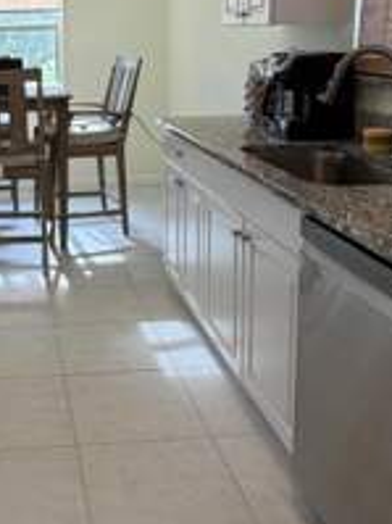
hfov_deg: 30.6
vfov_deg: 40.8
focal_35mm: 45
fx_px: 680
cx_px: 32
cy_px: 126
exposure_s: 1/120
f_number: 2.2
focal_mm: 2.22
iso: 100
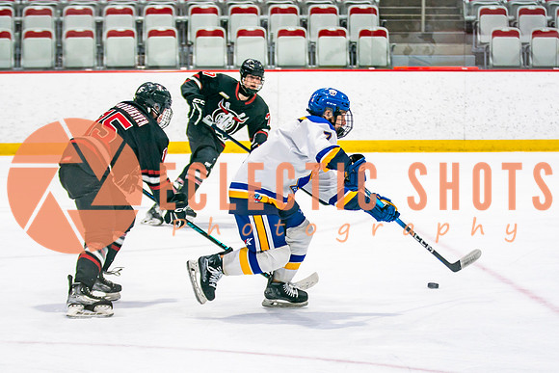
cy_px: 230
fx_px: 2331
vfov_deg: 9.1
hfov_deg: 13.7
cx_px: 290
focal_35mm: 150
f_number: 2.8
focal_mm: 80
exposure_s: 1/640
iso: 320
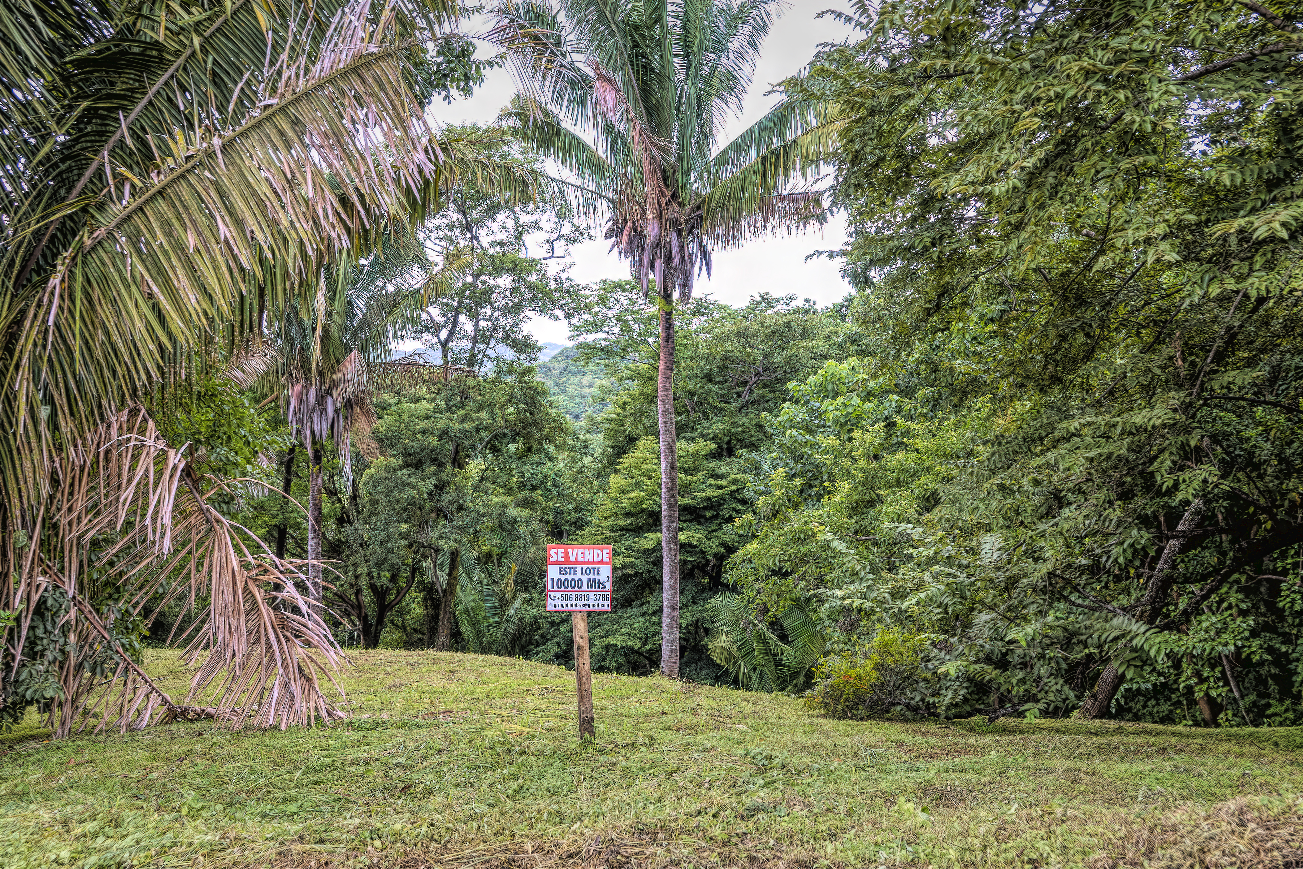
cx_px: 652
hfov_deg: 63.7
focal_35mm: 29
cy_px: 434
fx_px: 1050
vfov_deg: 45.0
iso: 100
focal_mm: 10.8
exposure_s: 1/100
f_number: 2.8
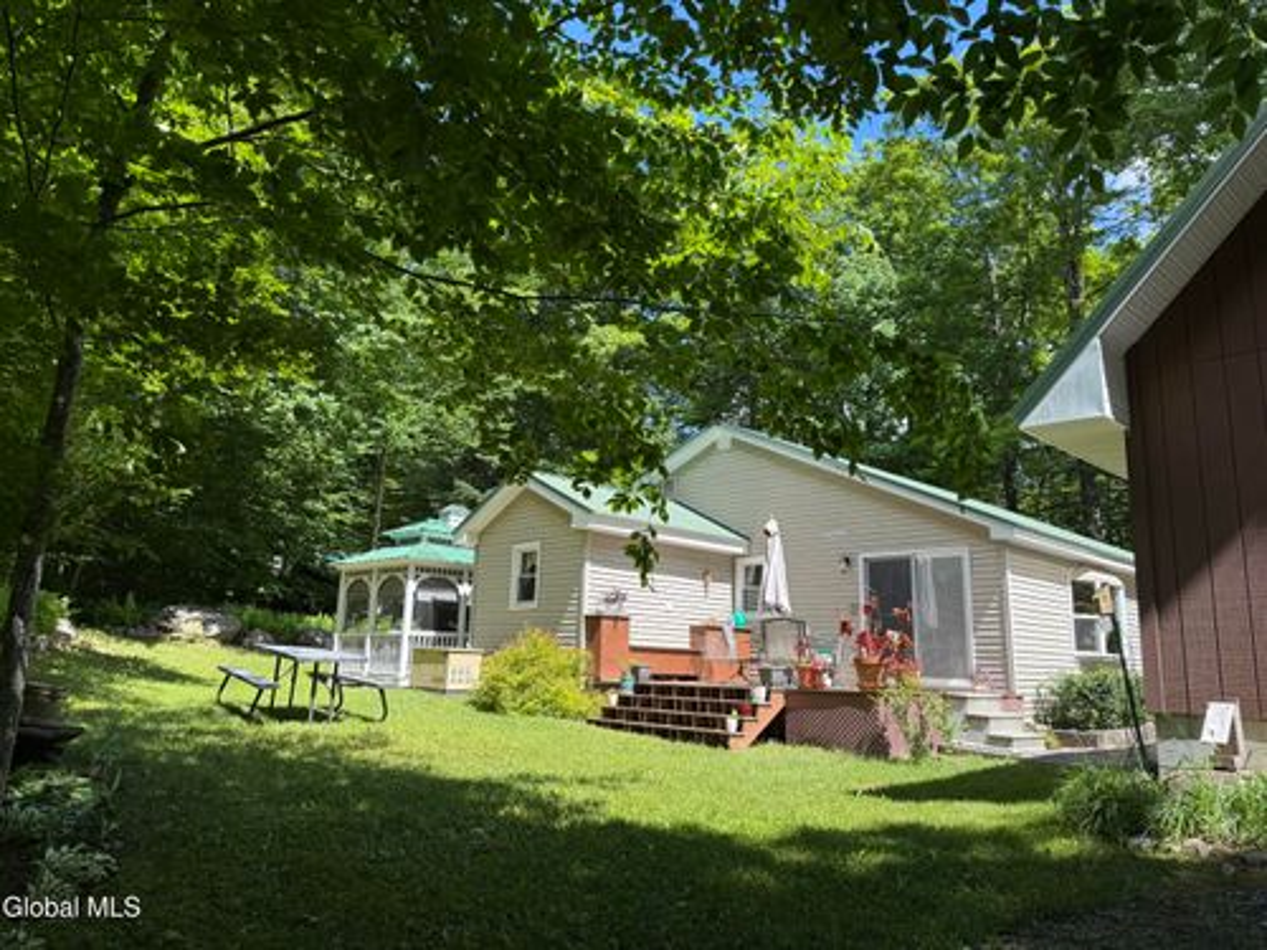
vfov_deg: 56.8
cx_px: 634
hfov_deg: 71.6
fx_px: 878
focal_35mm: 24
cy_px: 475
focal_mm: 6.76
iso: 80
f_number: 1.78
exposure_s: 1/1337
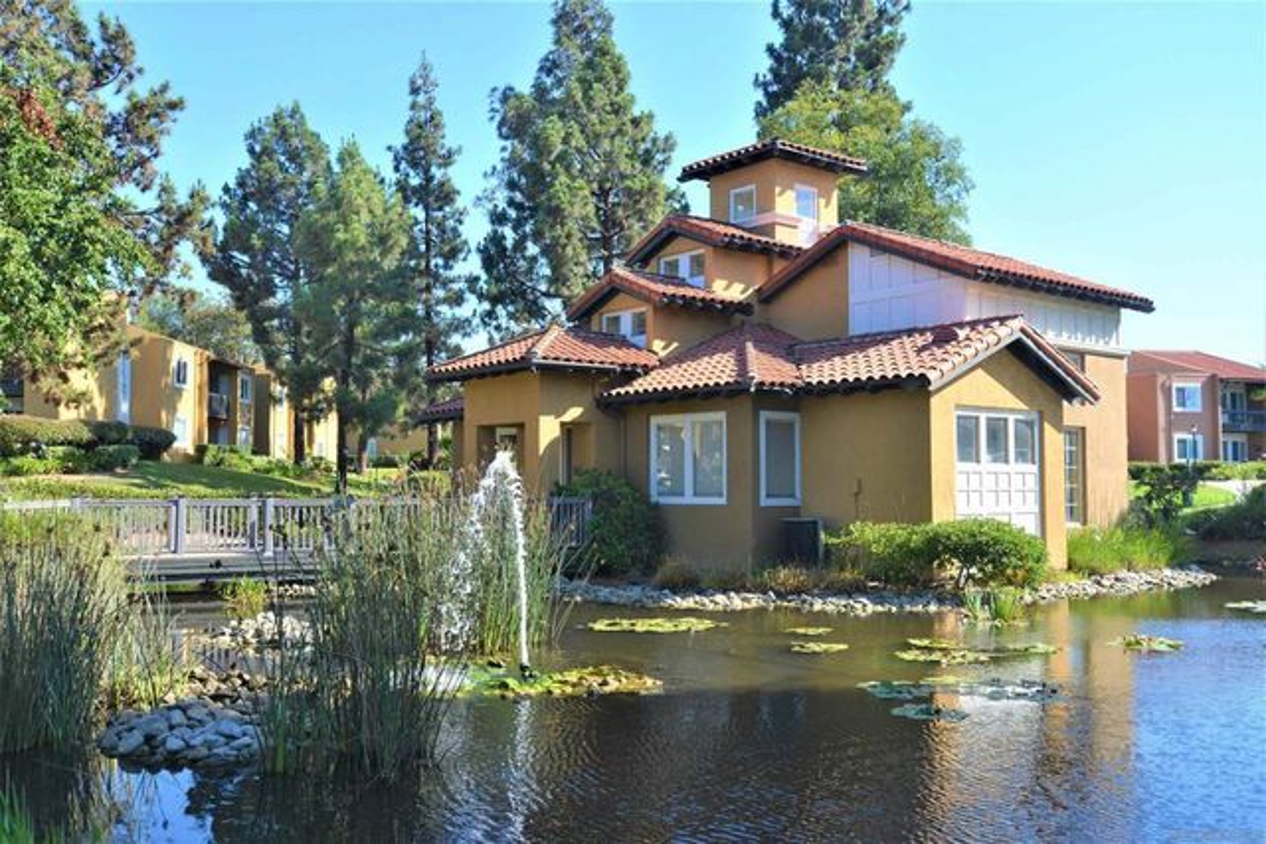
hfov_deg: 58.7
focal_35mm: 32
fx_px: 1126
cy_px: 422
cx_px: 633
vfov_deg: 41.1
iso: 160
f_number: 8
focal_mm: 32
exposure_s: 1/250
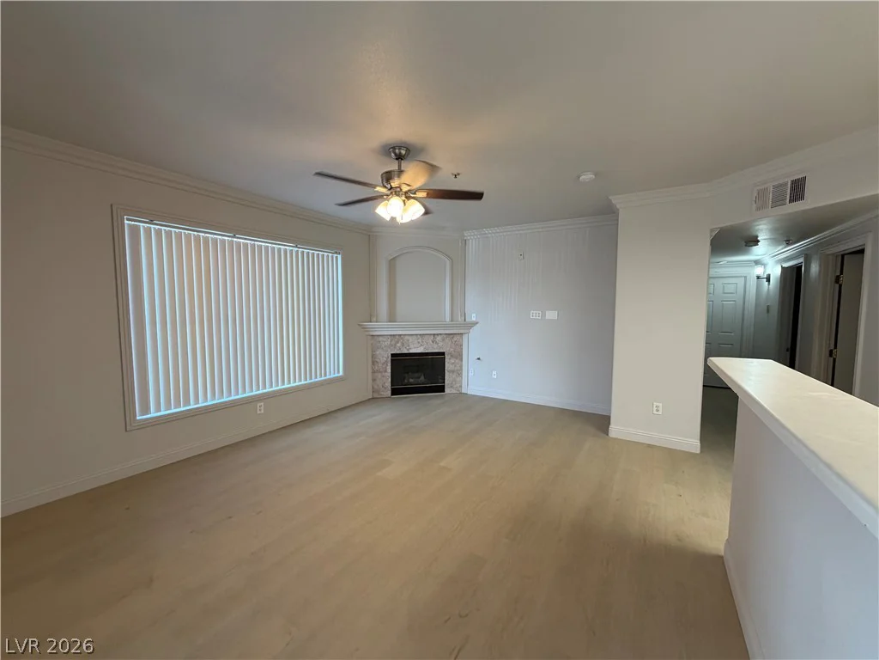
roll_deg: -0.3
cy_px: 330
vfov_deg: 85.7
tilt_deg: -4.2
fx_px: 356
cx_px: 440
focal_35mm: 14
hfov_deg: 102.1
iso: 200
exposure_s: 1/120
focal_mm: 2.22
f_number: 2.2
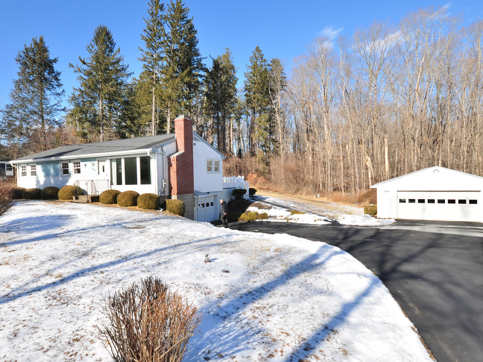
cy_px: 183
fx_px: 237
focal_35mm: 17
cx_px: 258
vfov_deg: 74.7
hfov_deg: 90.9
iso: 200
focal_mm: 10
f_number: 9
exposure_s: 1/320
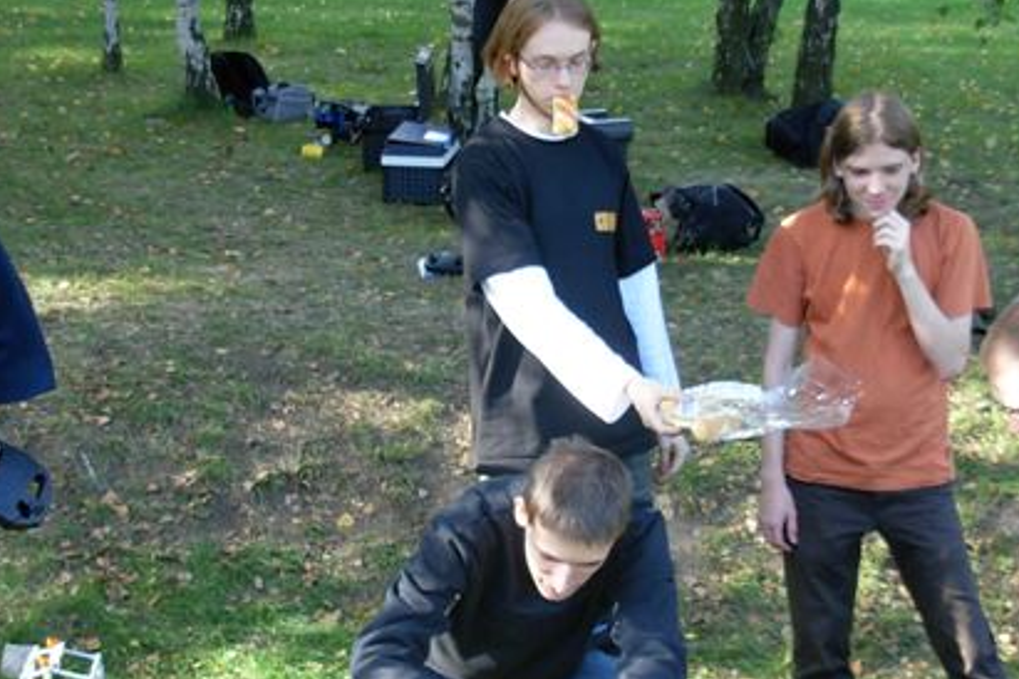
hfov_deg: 26.3
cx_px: 503
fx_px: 2179
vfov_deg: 17.7
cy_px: 255
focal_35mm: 77
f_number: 2.9
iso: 79
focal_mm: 6.3
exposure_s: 1/104
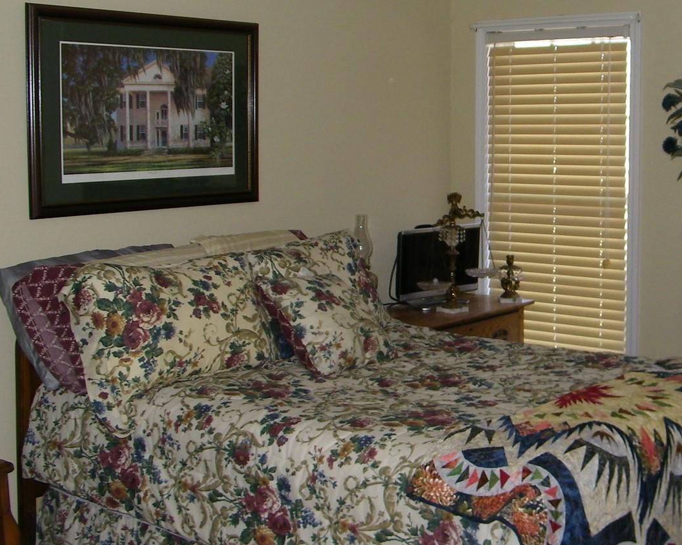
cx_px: 542
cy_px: 288
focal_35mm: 53
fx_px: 1070
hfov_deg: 34.3
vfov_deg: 28.6
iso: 80
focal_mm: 5
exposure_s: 1/30
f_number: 3.5
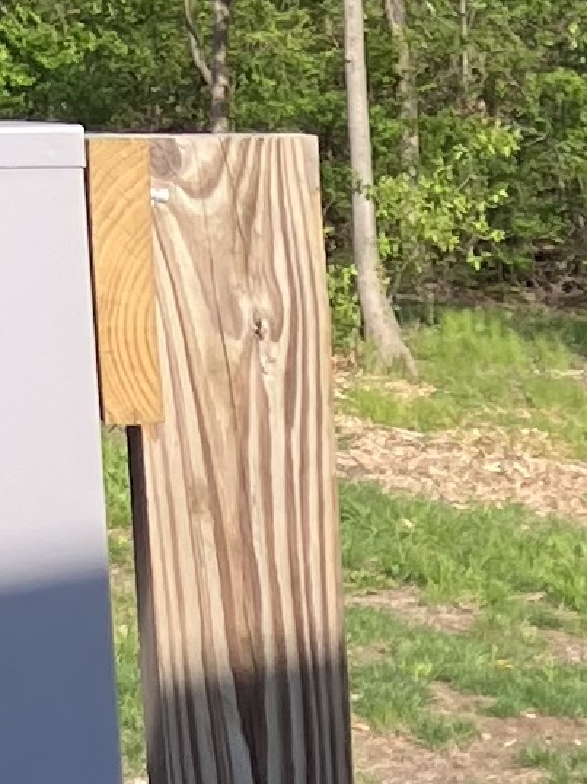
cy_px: 1546
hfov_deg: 6.9
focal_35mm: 210
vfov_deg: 8.9
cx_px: 939
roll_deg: +0.9
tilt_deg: -15.0
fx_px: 4752
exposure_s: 1/694
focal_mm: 3.99
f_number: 1.8
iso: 32
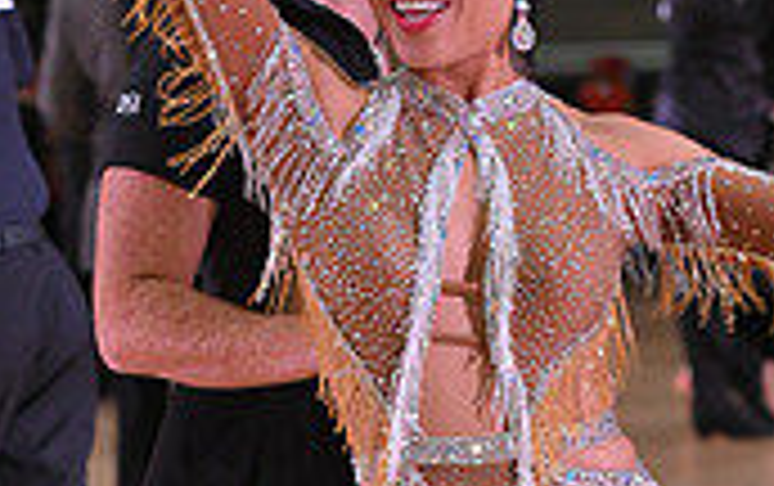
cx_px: 313
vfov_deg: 3.9
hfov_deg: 6.2
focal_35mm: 336
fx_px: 7097
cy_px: 644
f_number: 5
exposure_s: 1/320
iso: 2000
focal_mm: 98
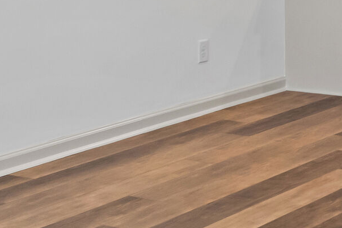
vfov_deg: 12.3
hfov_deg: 17.5
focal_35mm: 107
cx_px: 484
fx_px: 1016
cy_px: -99
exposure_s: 1/30
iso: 6400
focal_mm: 21
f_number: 8
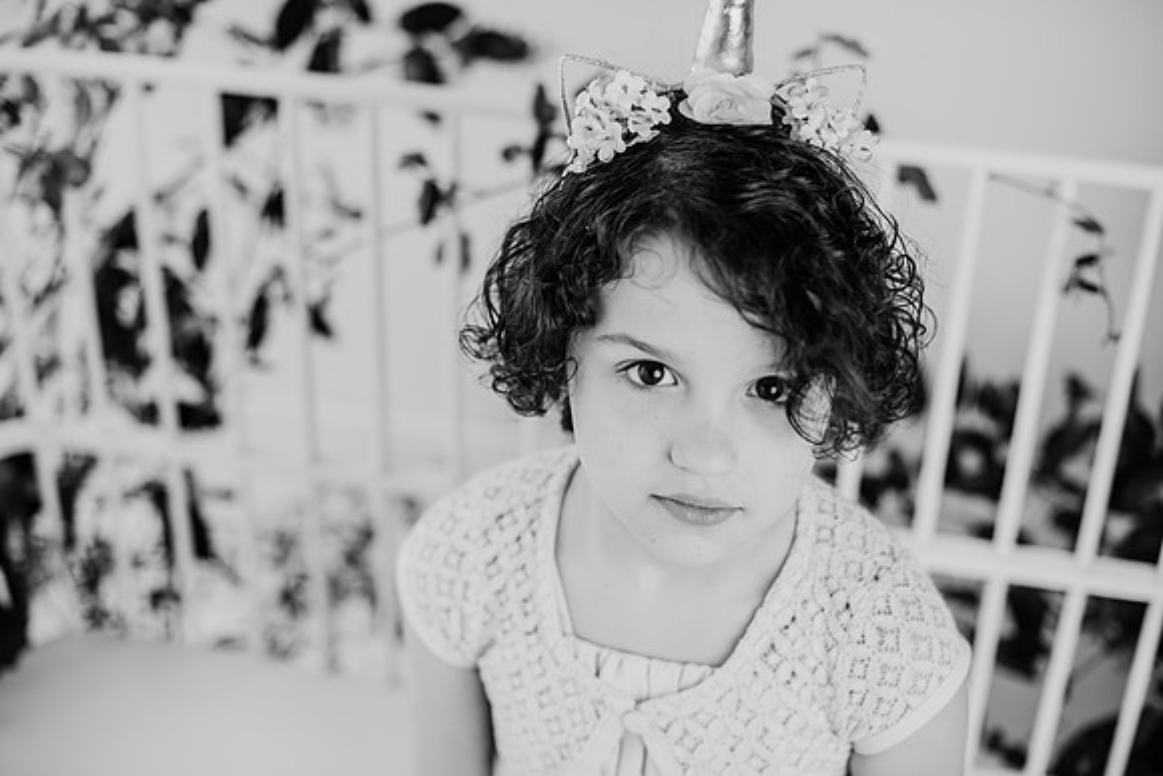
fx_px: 1616
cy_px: 388
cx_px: 582
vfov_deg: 27.0
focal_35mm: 50
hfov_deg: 39.6
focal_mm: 50
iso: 100
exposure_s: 1/160
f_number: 2.5
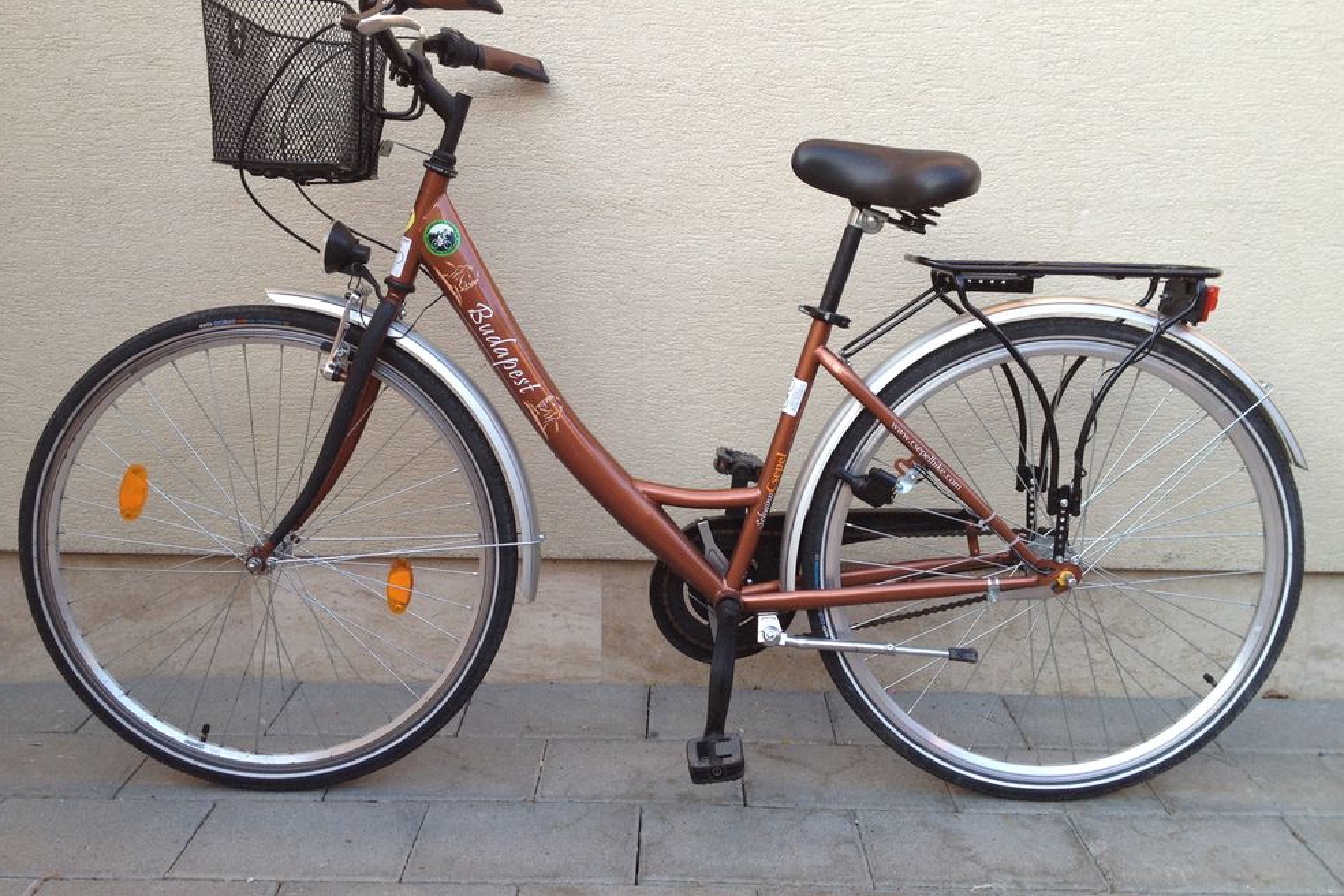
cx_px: 673
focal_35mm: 37
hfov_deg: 51.9
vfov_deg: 35.9
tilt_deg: -10.6
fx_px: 1381
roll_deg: -1.0
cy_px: 393
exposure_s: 1/120
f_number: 2.4
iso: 64
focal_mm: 4.28
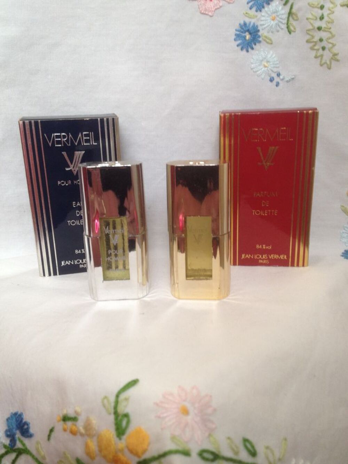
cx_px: 174
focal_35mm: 35
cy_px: 232
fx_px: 469
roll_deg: +3.5
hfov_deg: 40.7
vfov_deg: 52.6
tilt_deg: -18.8
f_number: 2.4
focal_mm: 4.28
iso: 80
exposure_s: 1/20
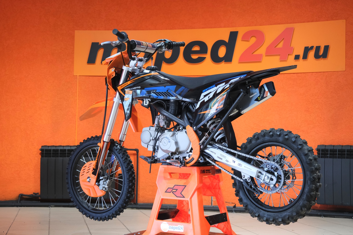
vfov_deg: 24.2
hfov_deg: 35.6
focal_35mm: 56
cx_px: 176
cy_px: 118
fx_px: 549
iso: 1600
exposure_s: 1/100
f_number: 4
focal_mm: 37.6
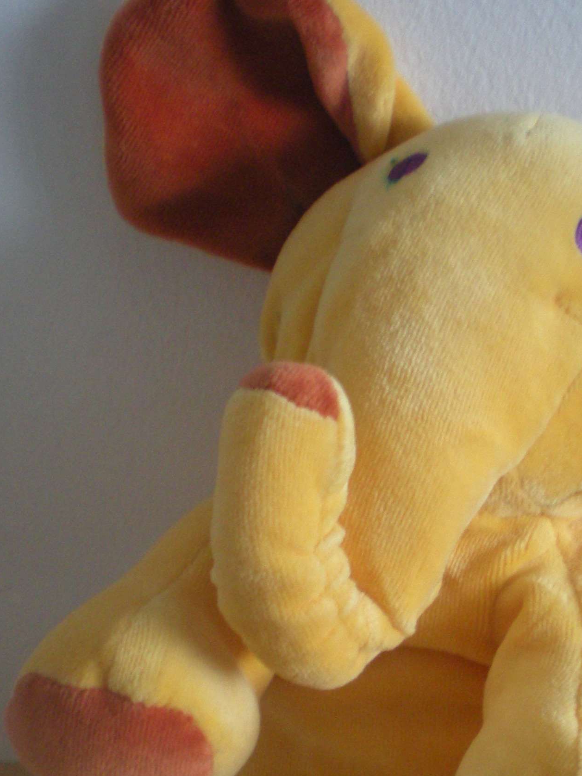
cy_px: 637
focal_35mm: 74
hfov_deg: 19.8
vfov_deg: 25.8
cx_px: 432
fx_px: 1659
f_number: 3.1
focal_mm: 6.3
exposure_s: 1/15.1
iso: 200
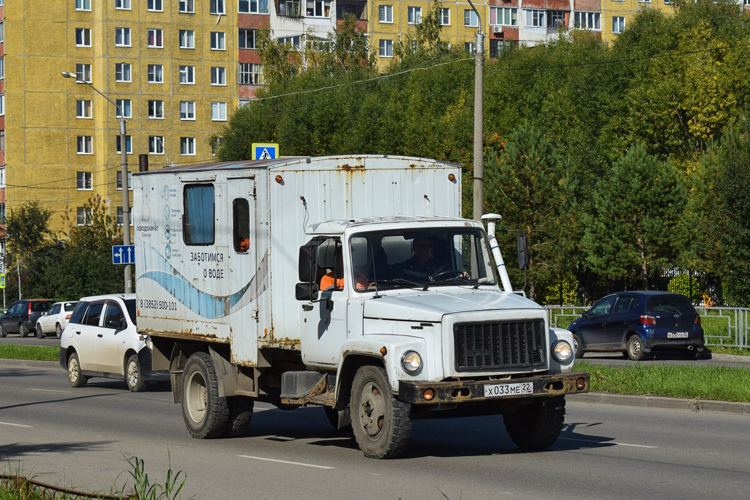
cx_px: 375
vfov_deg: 16.6
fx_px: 1719
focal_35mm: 82
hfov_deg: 24.6
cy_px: 250
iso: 200
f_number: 7.1
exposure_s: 1/1600
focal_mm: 55
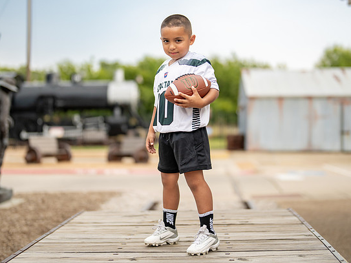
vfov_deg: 22.2
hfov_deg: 29.4
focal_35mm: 66
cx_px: 180
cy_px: 113
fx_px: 669
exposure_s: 1/1250
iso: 400
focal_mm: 50
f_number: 1.2
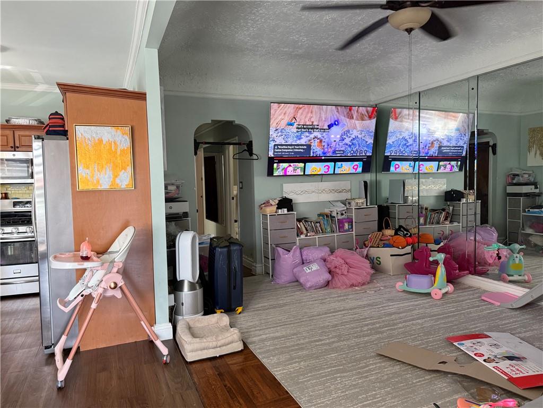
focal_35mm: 24
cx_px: 272
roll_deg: +1.2
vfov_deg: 56.8
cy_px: 204
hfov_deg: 71.6
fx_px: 376
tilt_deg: -3.4
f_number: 1.78
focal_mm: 6.76
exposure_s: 1/60
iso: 250
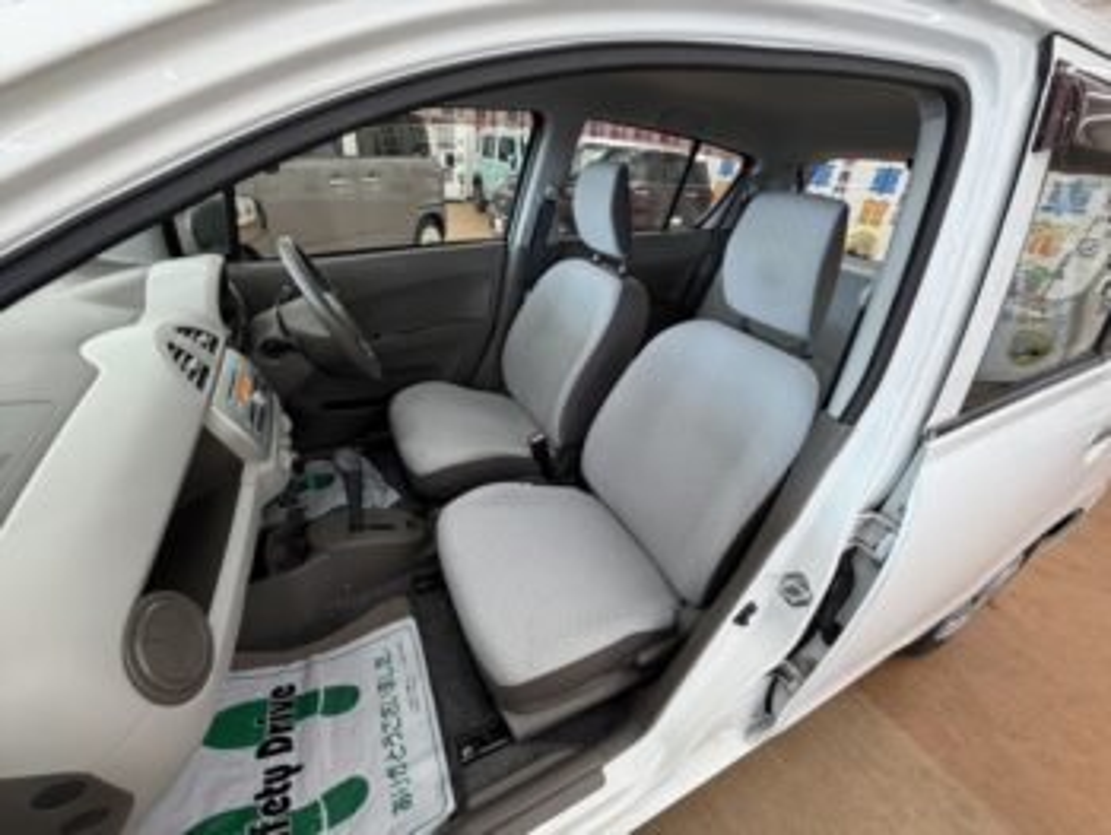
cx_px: 556
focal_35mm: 14
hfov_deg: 102.0
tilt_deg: -29.7
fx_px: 450
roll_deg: -4.9
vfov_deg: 85.7
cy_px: 418
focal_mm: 2.22
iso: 160
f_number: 2.2
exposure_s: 1/100
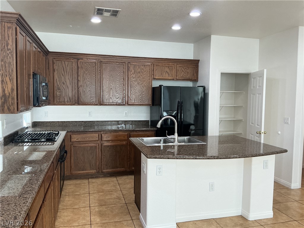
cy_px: 114
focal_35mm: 29
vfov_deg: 48.2
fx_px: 255
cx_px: 152
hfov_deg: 61.7
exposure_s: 1/120
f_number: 1.8
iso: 64
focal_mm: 3
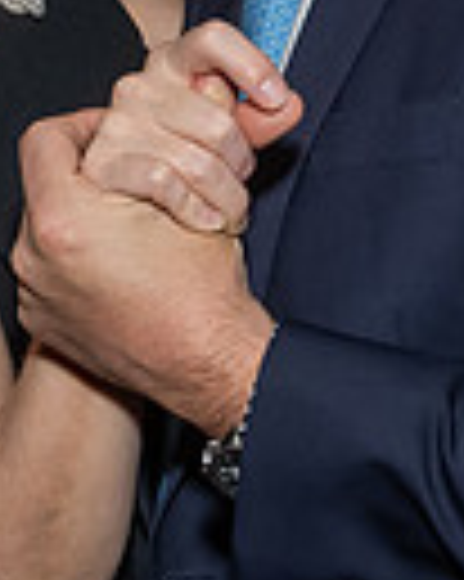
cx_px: 635
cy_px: -87
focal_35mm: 158
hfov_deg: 9.6
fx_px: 2715
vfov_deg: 12.0
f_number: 7.1
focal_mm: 18
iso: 1000
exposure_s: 1/250
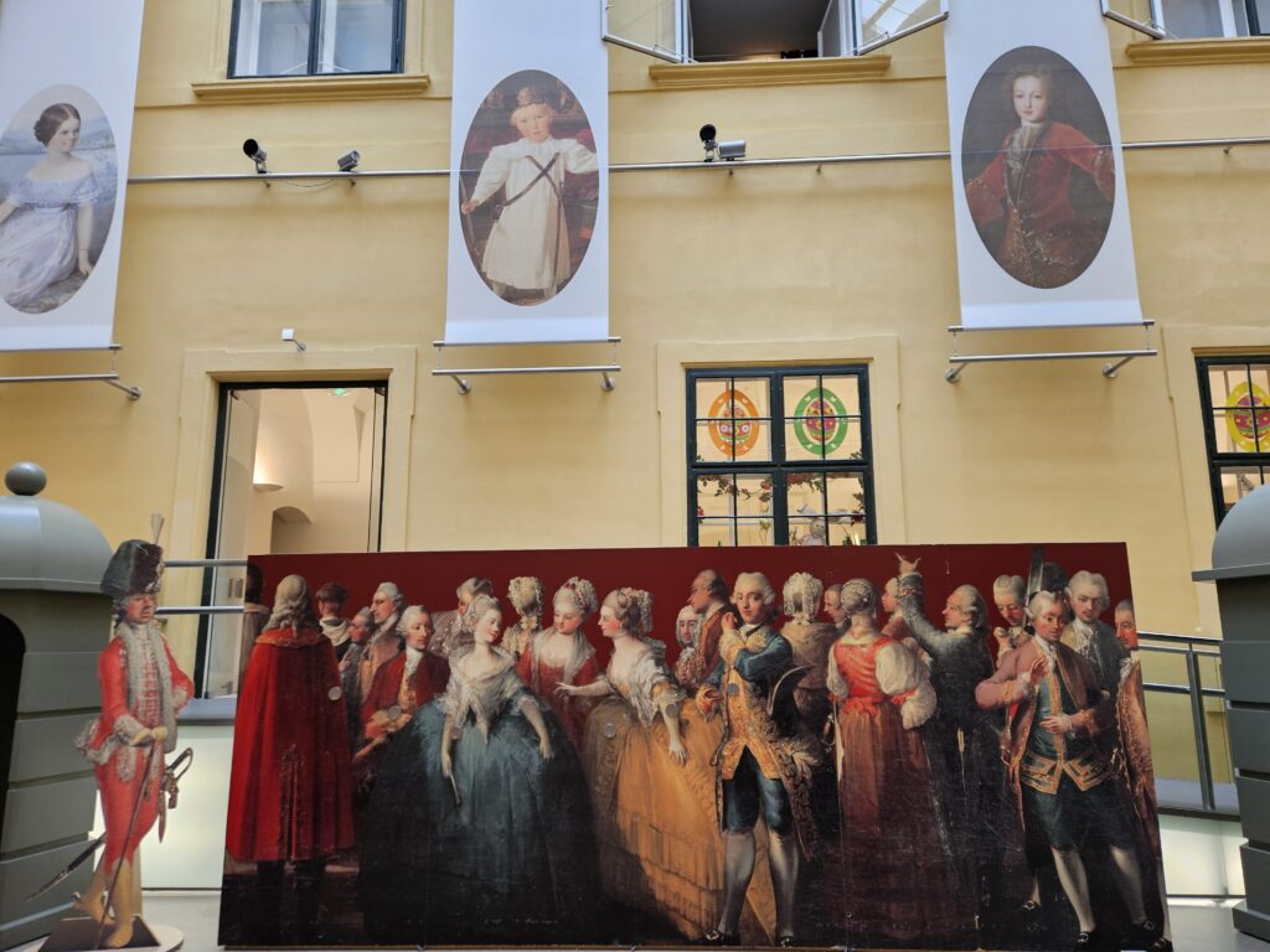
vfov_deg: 58.9
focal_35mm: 23
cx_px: 635
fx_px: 844
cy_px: 476
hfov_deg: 73.9
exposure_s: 1/100
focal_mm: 5.4
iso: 80
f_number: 1.8
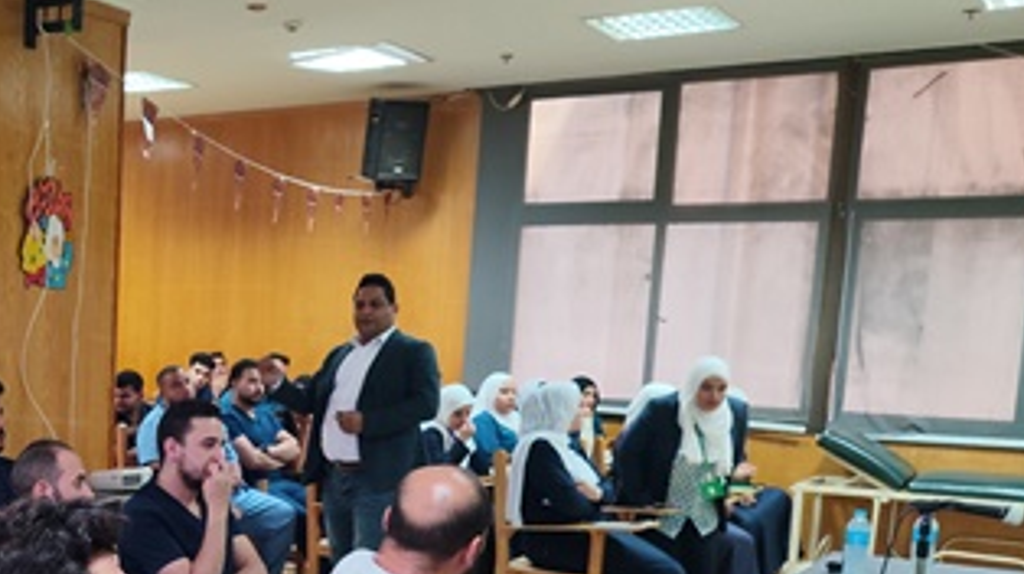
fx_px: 1356
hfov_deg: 38.0
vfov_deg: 23.3
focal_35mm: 50
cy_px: 512
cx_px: 65
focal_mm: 5.24
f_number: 1.7
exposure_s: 1/33.3
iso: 390
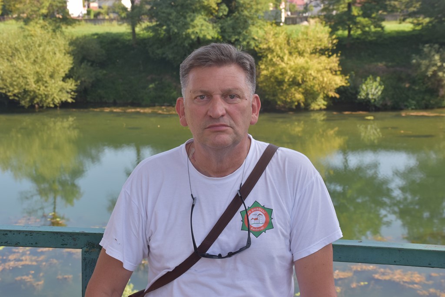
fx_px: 705
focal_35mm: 57
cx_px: 222
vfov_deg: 23.8
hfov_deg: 35.0
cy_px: 148
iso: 280
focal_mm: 38
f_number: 8
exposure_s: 1/250
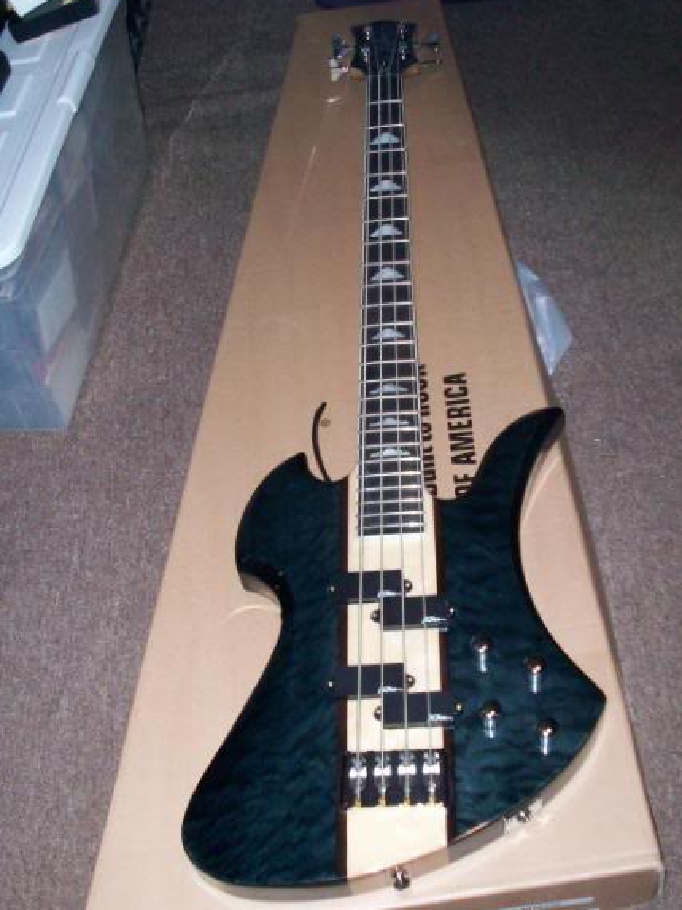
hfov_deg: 29.7
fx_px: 1287
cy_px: 457
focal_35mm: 49
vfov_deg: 38.9
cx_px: 364
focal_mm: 6.2
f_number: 2.8
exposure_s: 1/45
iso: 160
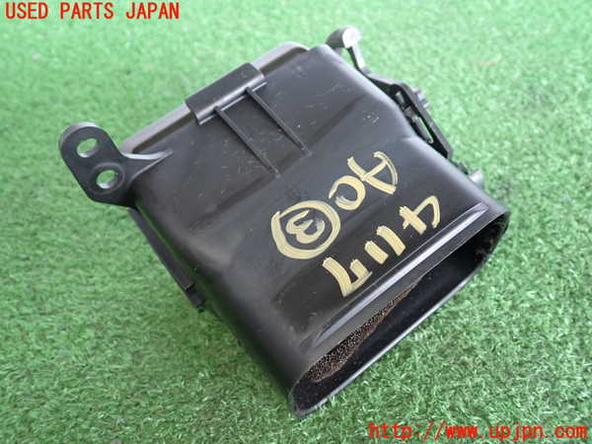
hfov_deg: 56.8
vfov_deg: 44.2
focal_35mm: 32
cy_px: 222
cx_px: 296
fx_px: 547
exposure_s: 1/30
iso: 250
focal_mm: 5.79
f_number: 2.4
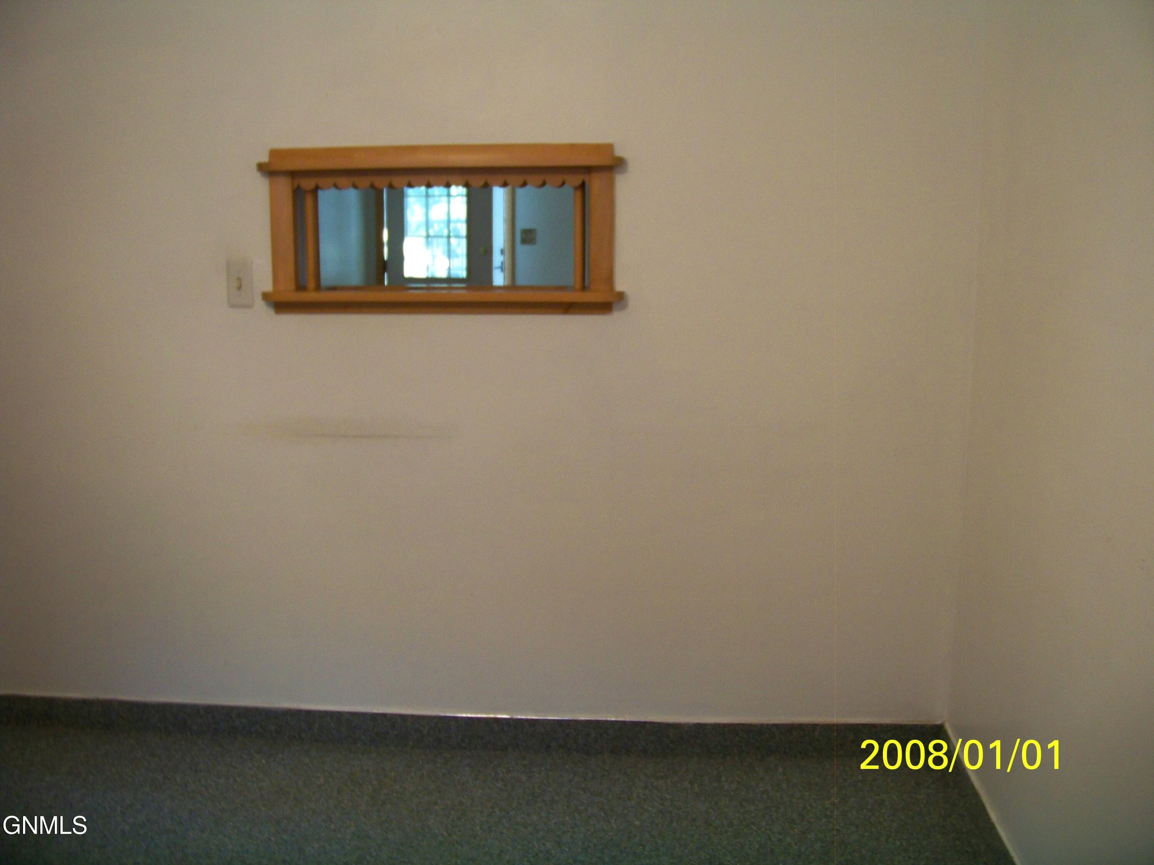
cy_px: 432
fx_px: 1100
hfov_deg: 55.4
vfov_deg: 42.9
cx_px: 577
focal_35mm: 33
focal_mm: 5.85
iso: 200
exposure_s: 1/30
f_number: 2.8
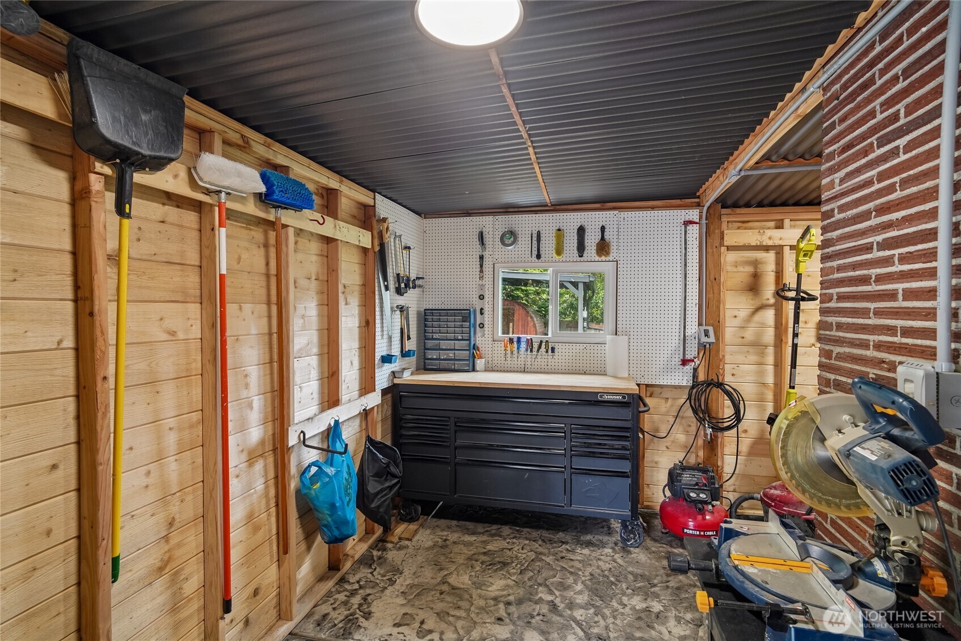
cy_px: 320
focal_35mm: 16
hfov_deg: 96.7
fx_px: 427
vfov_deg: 73.7
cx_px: 480
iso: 1600
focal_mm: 16
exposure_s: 1/15
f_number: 8
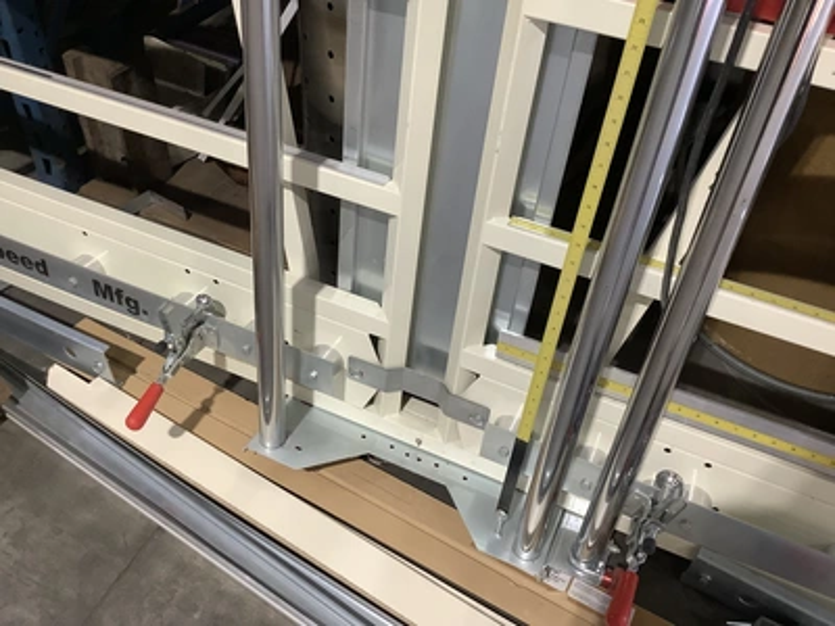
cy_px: 313
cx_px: 418
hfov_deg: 58.4
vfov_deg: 45.4
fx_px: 748
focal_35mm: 31
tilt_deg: -45.0
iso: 250
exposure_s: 1/60
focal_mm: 3.3
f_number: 2.4
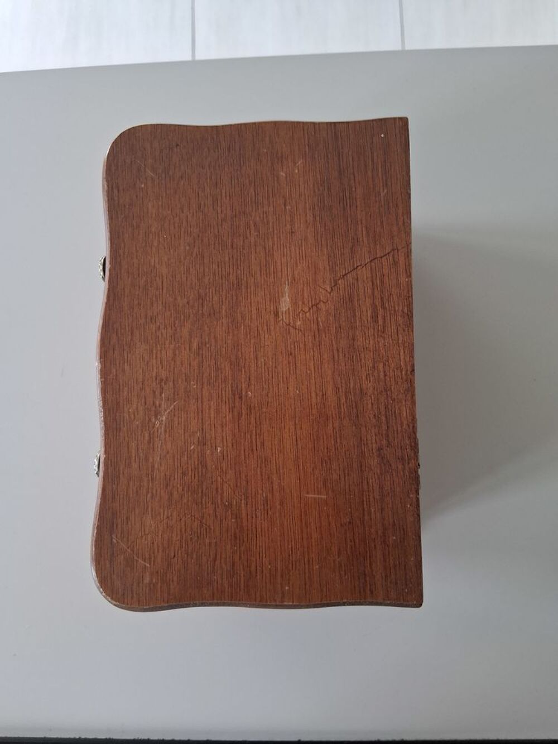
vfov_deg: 67.3
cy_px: 372
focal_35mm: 26
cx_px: 279
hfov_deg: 53.1
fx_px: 559
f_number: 1.8
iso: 200
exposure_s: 1/100
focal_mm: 3.98
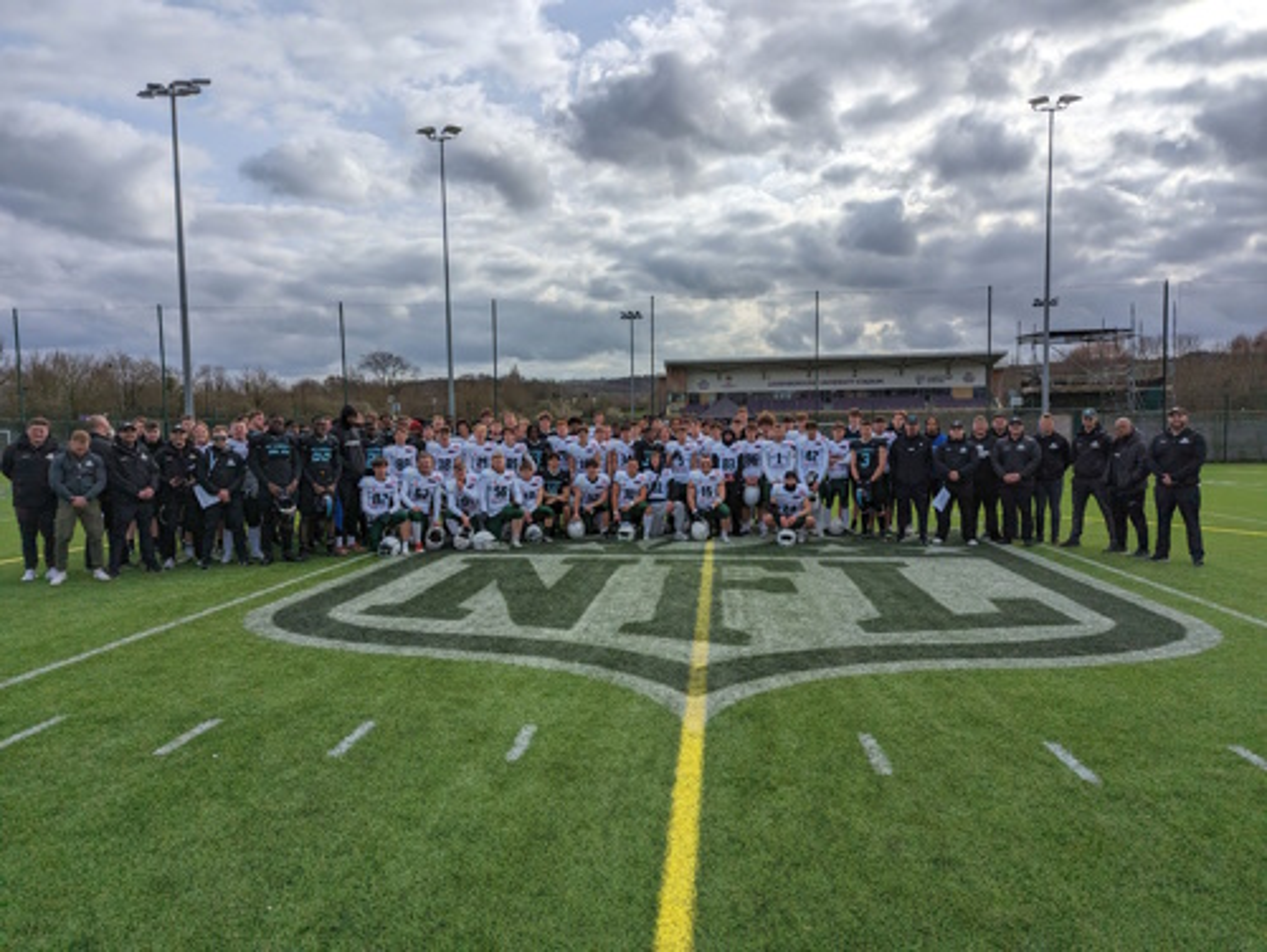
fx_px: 879
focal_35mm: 24
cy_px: 476
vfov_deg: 56.9
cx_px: 634
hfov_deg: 71.5
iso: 43
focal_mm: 6.81
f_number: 1.85
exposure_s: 1/5376
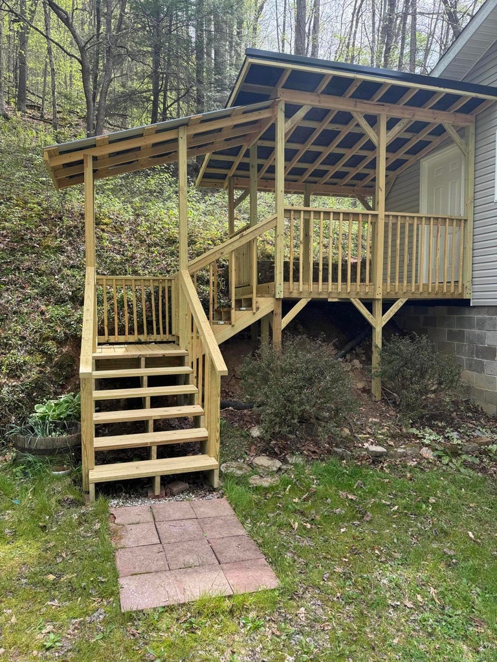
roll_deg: +0.1
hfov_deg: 56.8
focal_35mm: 24
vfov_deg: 71.6
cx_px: 248
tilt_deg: -3.1
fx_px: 459
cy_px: 331
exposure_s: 1/952
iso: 80
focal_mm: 6.76
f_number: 1.78
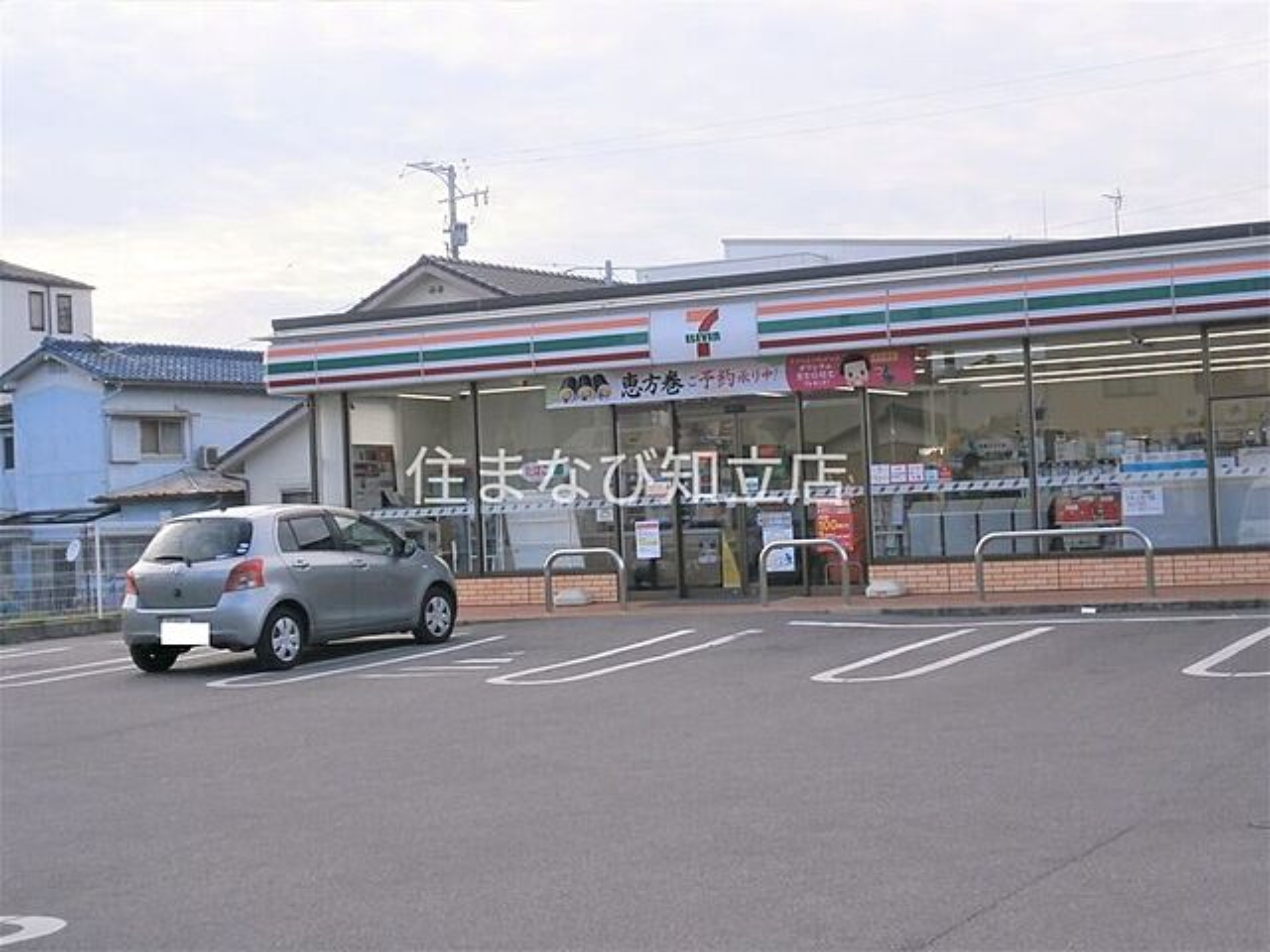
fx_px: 2201
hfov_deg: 32.2
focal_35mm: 60
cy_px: 476
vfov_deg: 24.4
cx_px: 635
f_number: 3.9
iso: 80
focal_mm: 10.7
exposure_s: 1/400
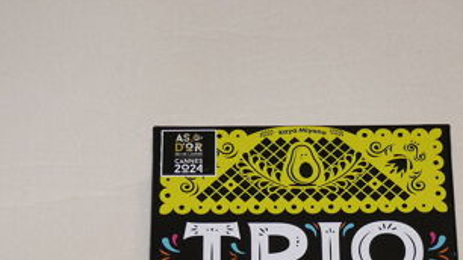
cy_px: 254
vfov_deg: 8.6
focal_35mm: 140
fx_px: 1718
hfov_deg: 15.3
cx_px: 301
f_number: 3.2
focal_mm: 15.5
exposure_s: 1/30
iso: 100
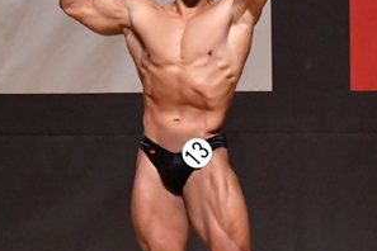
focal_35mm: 627
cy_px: 190
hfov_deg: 3.3
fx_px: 6566
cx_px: 210
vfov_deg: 2.2
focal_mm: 160
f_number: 5.6
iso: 12800
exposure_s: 1/400
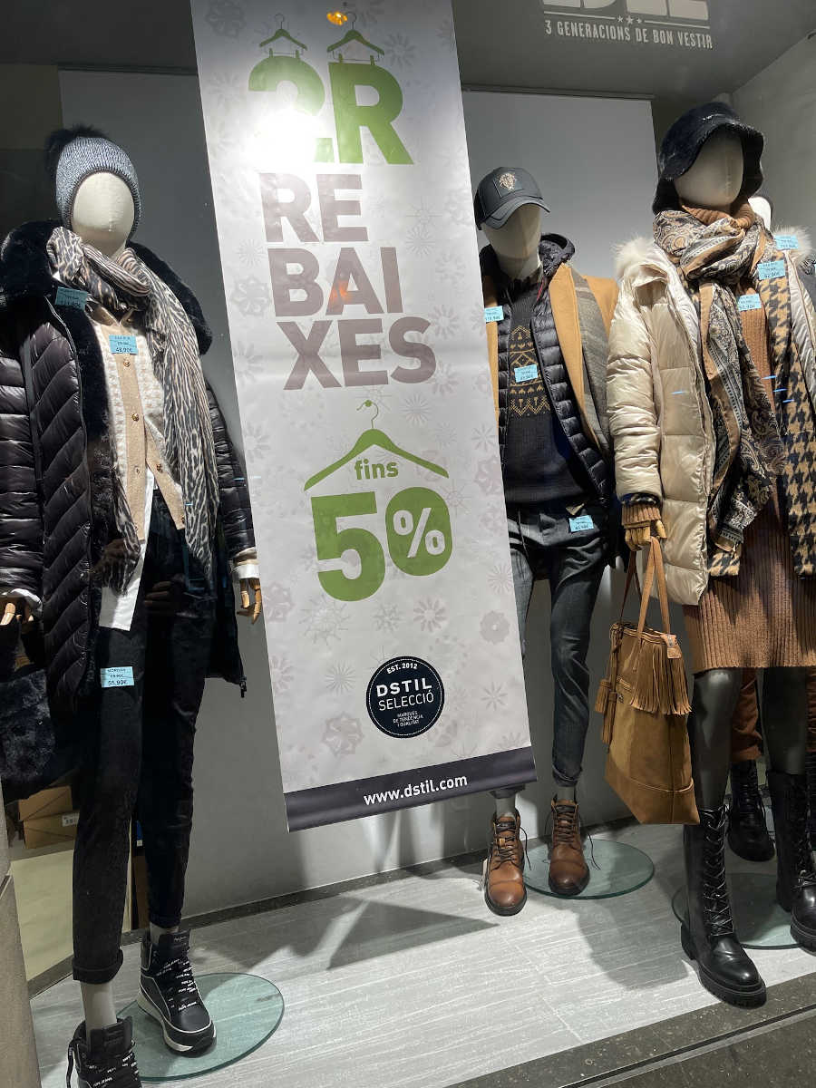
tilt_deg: -1.0
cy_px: 544
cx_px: 408
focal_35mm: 26
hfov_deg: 53.1
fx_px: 817
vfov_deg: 67.3
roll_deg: +6.1
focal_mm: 5.1
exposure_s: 1/100
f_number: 1.6
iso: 40
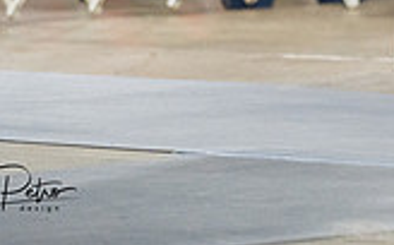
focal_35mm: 658
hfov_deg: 3.2
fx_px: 7056
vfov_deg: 2.0
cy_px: -213
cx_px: 615
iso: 3200
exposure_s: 1/200
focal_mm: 182
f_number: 2.8
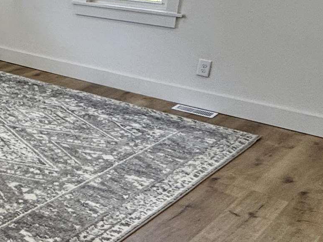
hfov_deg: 27.8
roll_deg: -0.5
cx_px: -109
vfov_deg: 25.9
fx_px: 523
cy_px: 68
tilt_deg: -14.9
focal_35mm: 56
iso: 125
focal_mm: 2.22
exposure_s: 1/120
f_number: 2.2
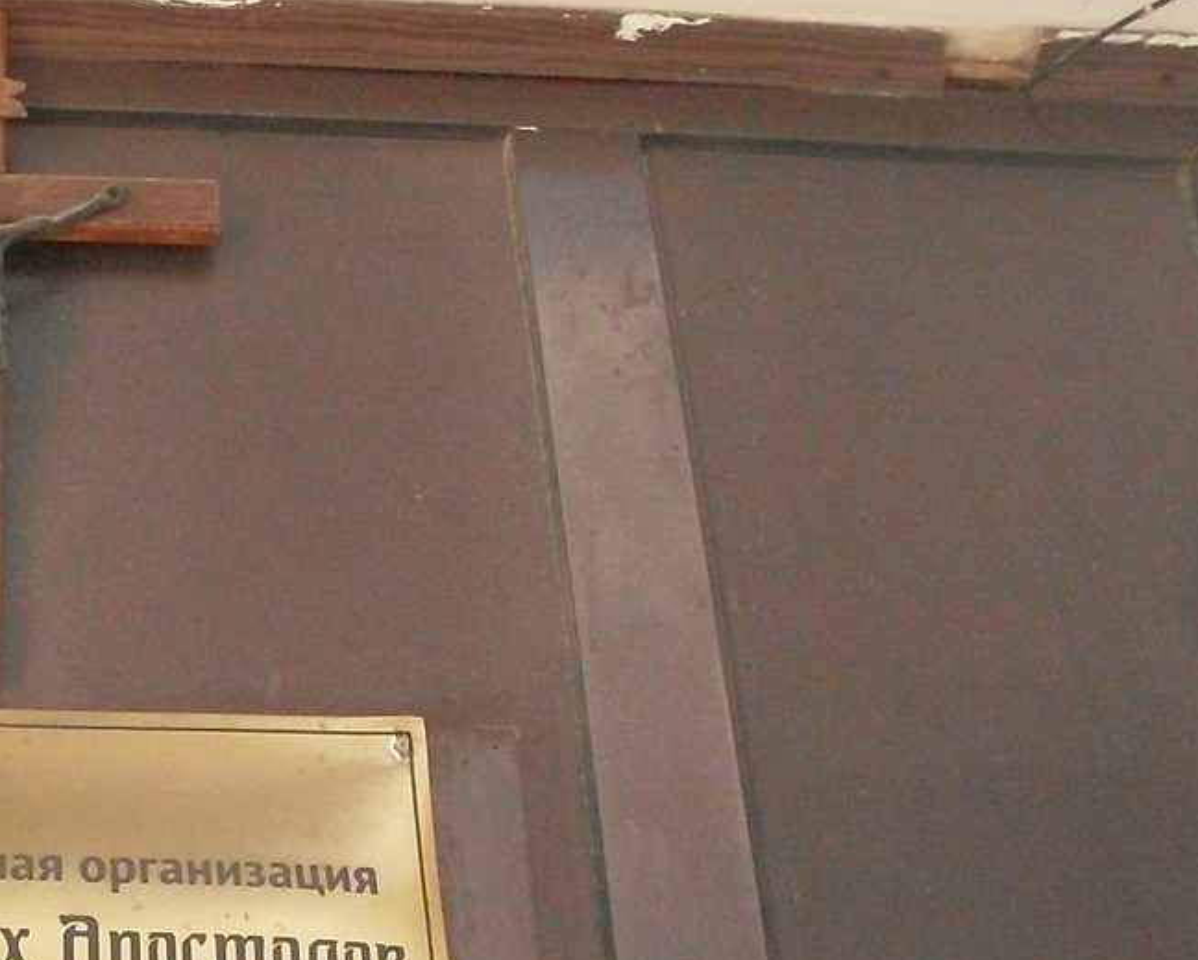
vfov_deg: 18.4
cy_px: 855
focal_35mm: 82
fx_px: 2909
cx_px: 21
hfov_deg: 22.4
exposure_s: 1/250
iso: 400
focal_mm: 6.3
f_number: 8.4
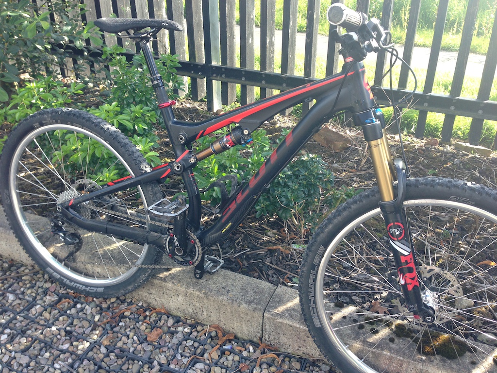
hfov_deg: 55.4
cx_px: 248
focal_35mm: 33
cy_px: 186
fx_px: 474
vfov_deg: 42.9
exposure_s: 1/164
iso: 50
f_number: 2.4
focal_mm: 4.12
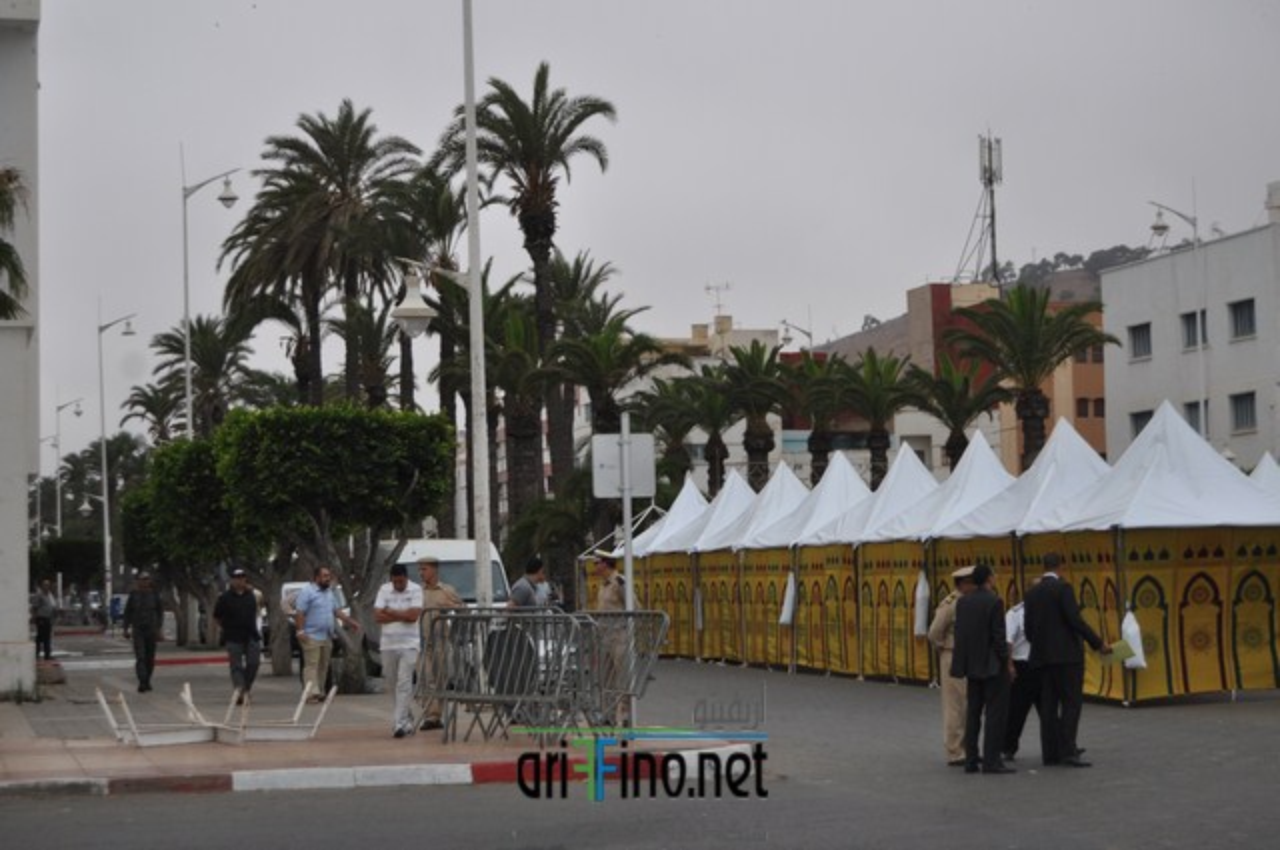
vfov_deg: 21.5
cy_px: 425
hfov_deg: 31.9
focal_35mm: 63
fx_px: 2237
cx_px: 640
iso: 220
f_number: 5.6
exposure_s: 1/125
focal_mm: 42
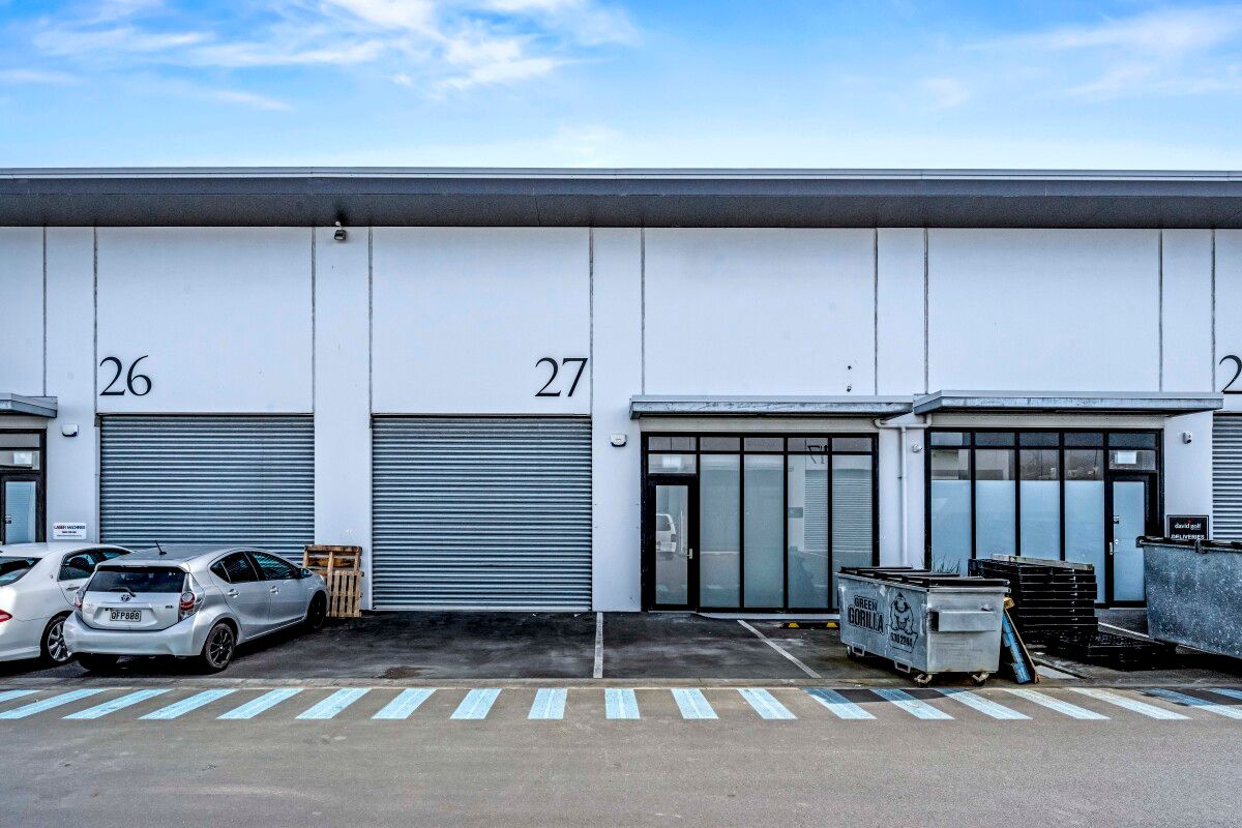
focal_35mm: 18
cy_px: 414
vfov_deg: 65.9
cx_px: 621
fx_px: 638
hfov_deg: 88.4
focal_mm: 18.5
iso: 640
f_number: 13
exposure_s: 1/640
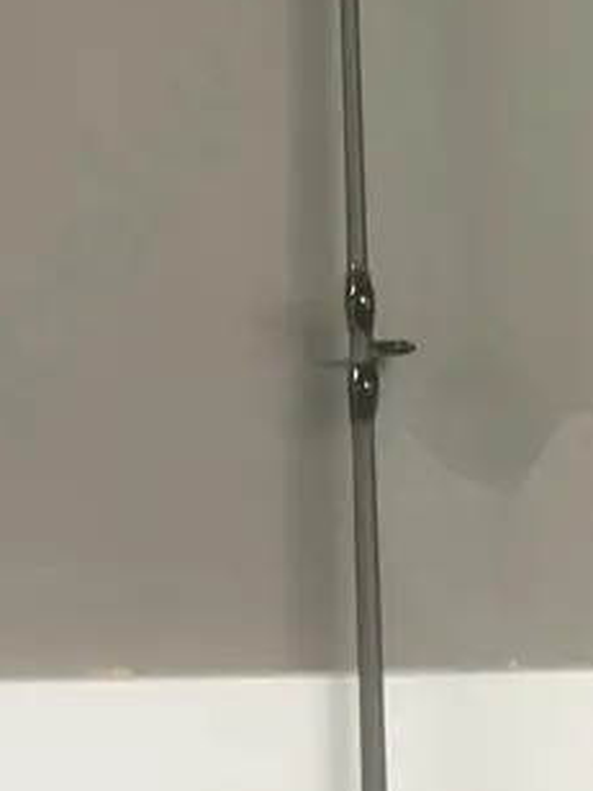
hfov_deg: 15.9
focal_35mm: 93
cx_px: 406
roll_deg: +1.7
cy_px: -157
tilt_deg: +16.7
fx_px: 2124
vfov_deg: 19.8
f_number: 1.8
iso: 160
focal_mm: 3.99
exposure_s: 1/50
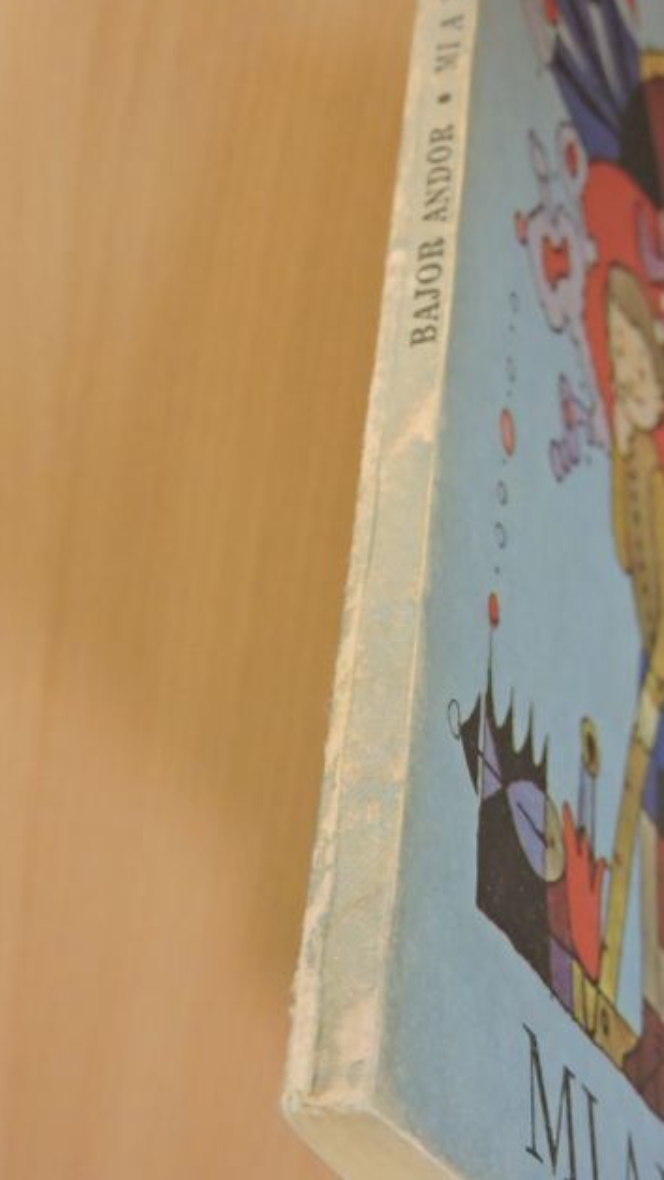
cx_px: 383
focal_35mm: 61
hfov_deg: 19.7
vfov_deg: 34.4
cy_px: 582
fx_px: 1909
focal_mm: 9.9
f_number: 4
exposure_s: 1/25
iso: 720
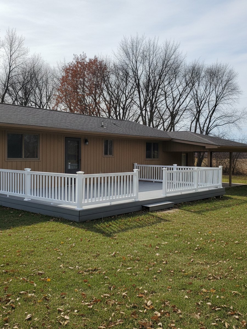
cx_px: 124
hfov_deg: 58.9
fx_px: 219
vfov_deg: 73.9
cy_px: 164
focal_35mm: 23
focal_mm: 6.4
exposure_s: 1/715
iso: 180
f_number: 1.8
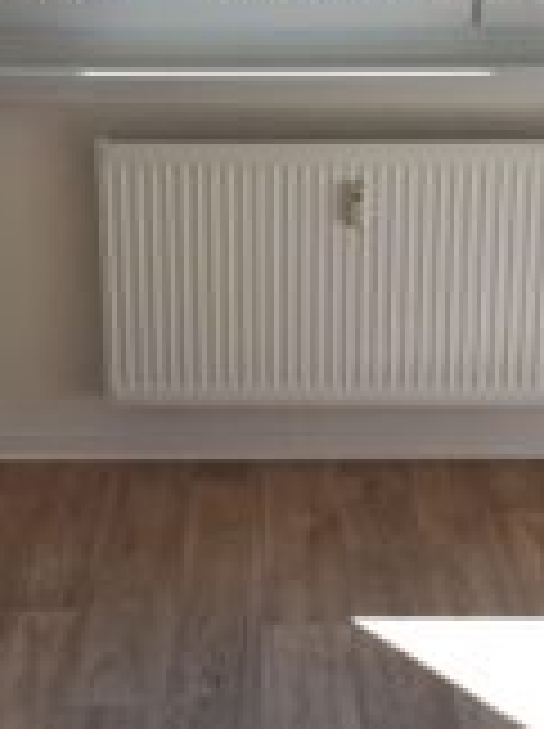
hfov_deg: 16.5
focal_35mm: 89
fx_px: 1870
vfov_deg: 22.0
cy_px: 448
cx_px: 310
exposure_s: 1/321
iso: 40
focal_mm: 3.6
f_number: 1.9
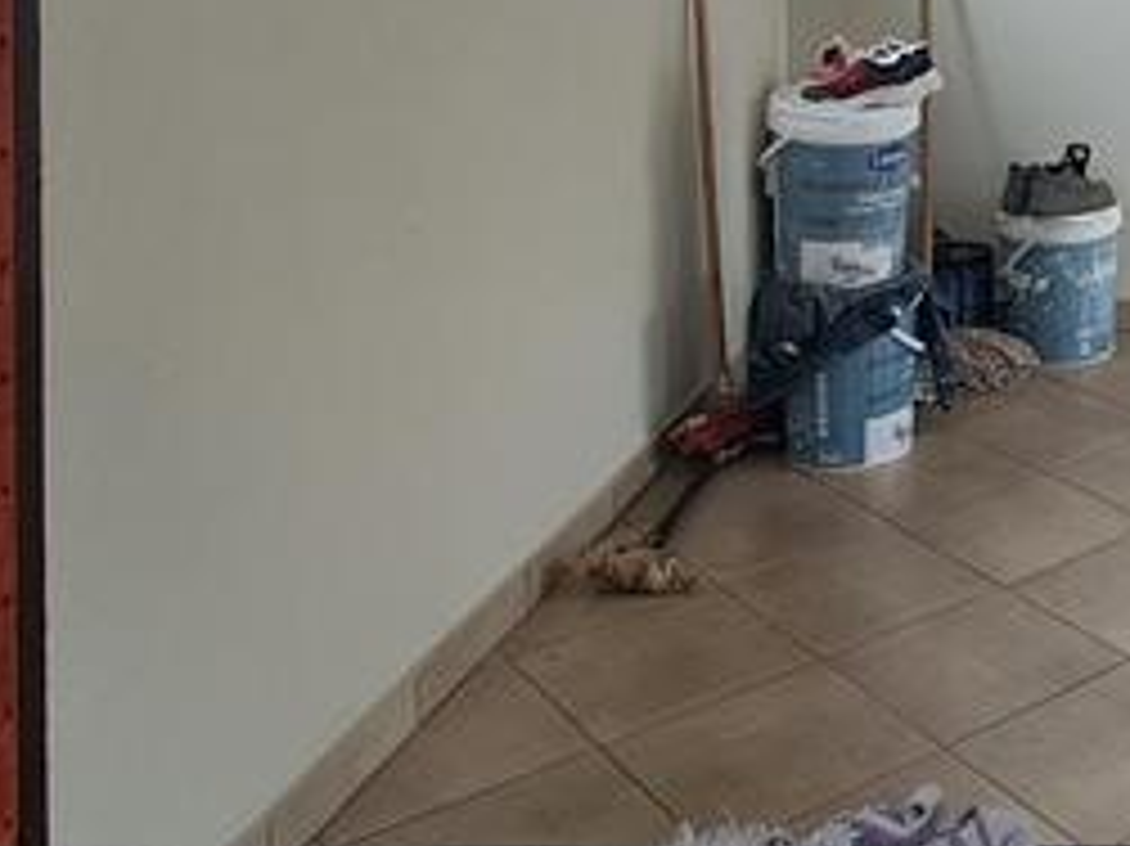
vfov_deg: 25.5
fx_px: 1664
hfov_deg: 32.2
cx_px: 1297
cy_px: -180
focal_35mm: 51
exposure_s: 1/50
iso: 64
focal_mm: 1.64
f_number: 2.2
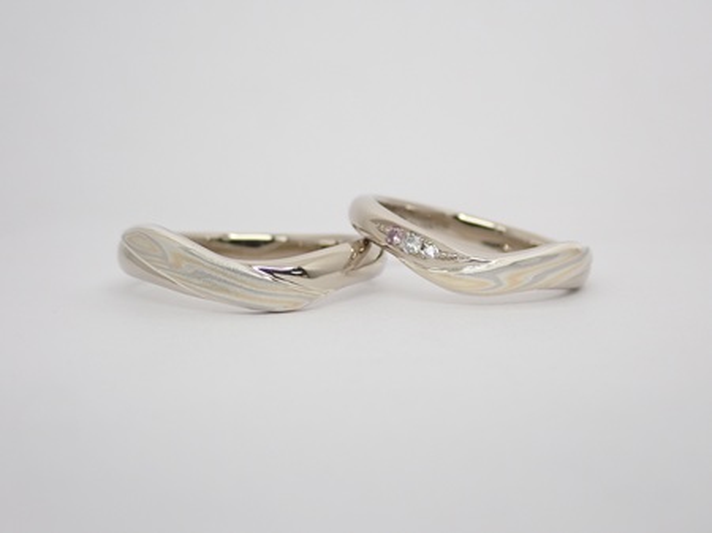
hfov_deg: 25.3
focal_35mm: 77
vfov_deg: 19.1
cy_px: 266
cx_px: 356
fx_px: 1583
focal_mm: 13.65
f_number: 4.1
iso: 200
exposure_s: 1/100
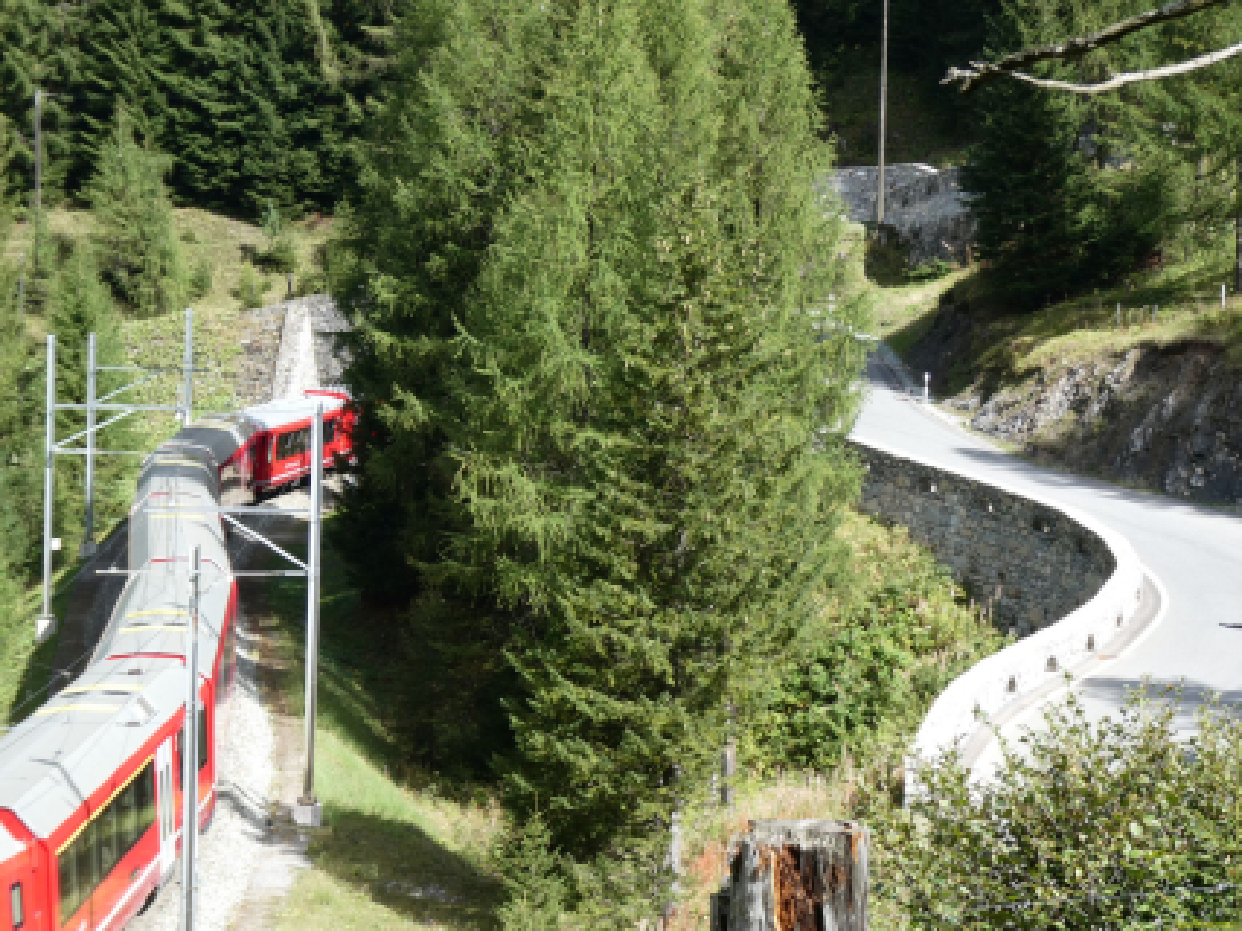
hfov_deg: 18.6
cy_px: 466
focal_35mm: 106
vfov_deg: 14.0
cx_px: 621
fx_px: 3802
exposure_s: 1/160
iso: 80
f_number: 5.1
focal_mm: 19
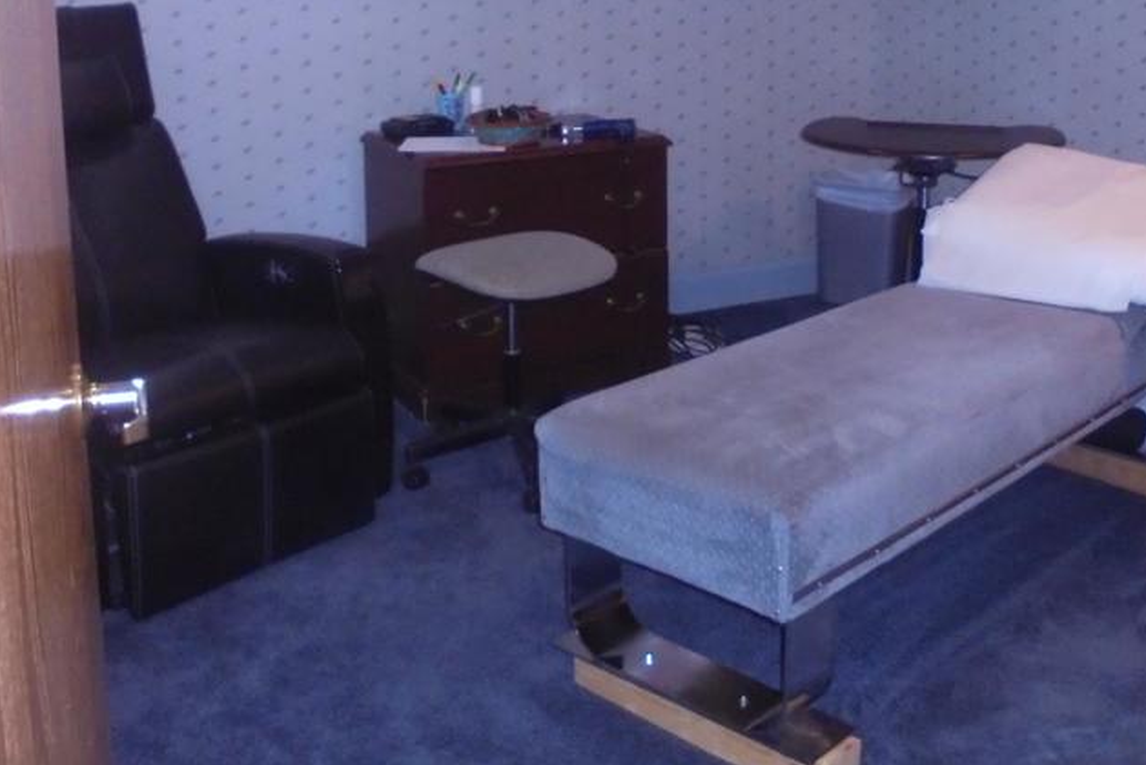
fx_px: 1401
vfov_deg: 29.7
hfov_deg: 44.2
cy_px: 128
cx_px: 692
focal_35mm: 44
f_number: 3.5
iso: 400
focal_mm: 4.6
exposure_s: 1/30
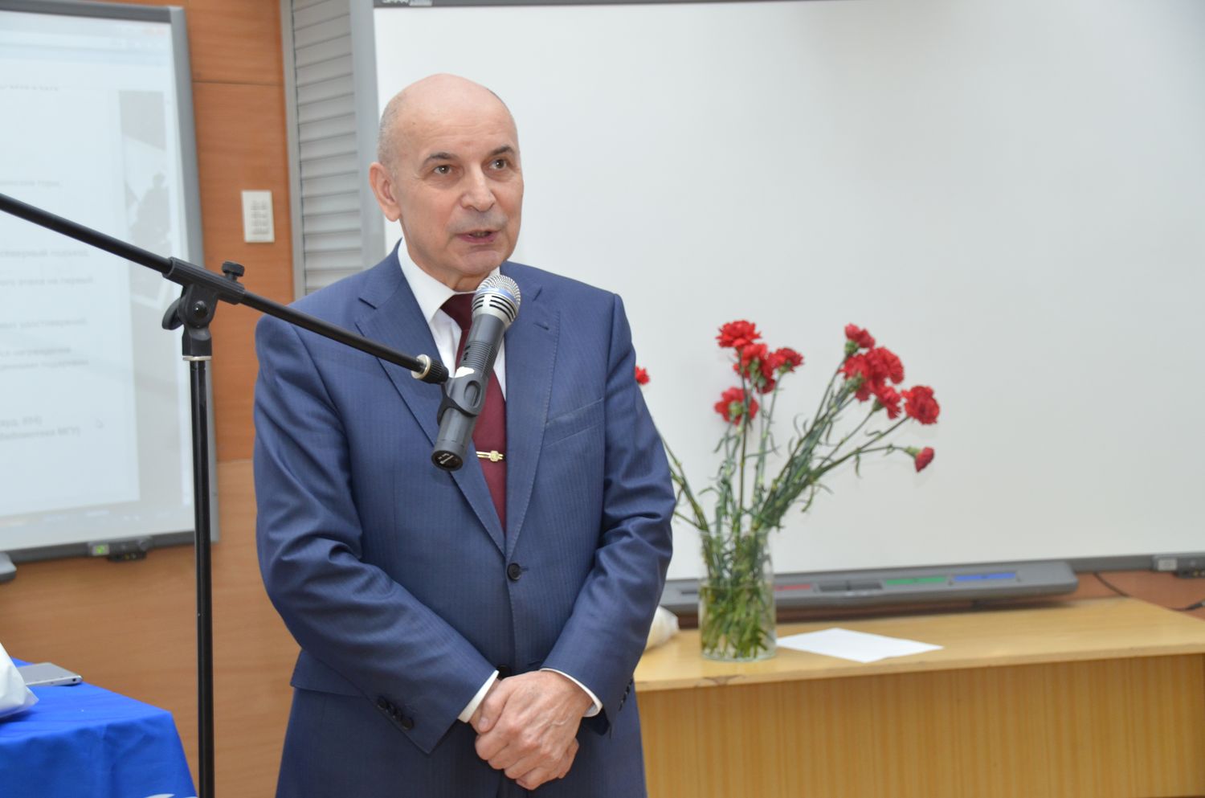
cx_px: 602
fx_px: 2104
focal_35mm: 63
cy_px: 399
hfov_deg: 32.0
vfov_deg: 21.5
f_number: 4.8
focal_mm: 42
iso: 800
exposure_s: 1/60
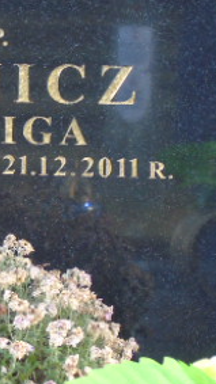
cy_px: 206
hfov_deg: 5.2
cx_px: -24
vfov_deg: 9.3
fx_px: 2364
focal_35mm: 232
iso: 250
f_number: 4.3
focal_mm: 17
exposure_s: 1/30
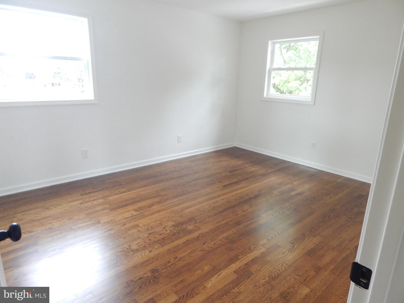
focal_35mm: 22
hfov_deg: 76.4
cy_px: 152
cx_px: 202
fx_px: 257
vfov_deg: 61.1
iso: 220
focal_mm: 4
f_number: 3
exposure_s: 1/30
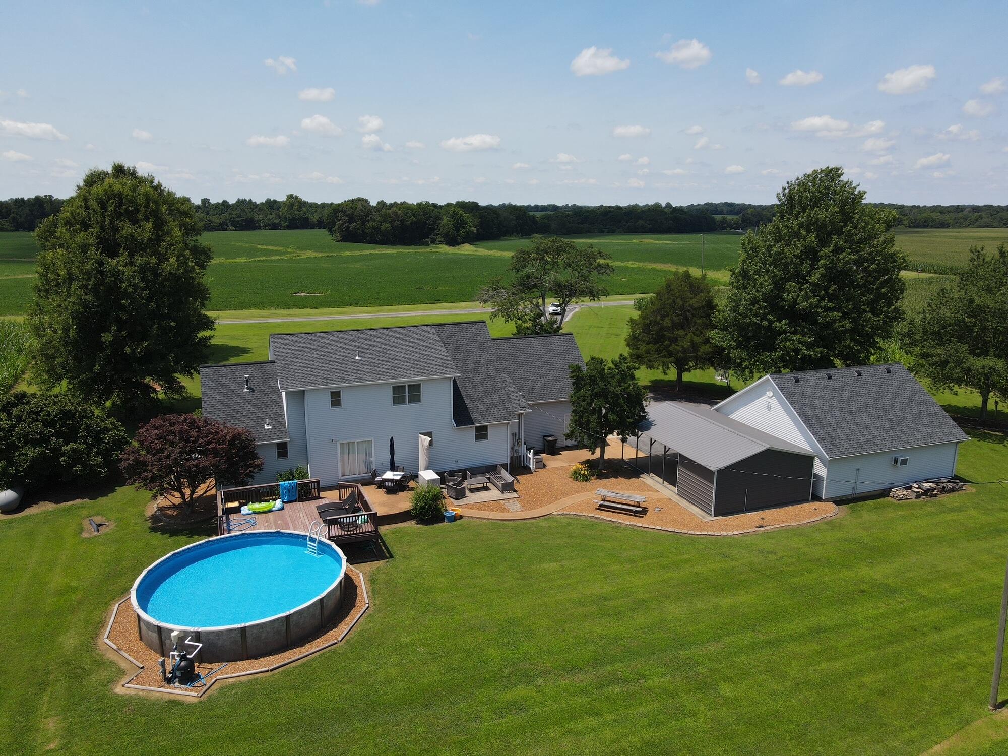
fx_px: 699
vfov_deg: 56.8
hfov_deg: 71.6
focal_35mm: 24
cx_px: 504
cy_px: 378
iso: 100
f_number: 2.8
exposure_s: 1/1000
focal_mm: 4.5
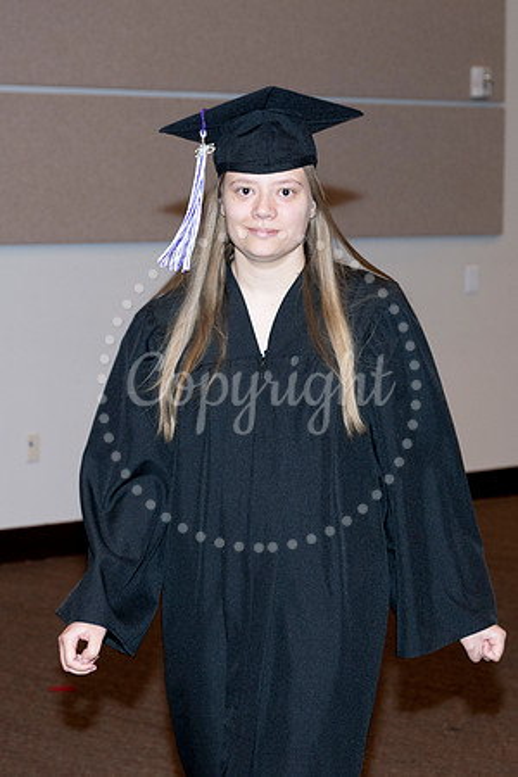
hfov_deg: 12.8
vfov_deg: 19.2
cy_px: 388
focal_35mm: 107
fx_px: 2298
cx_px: 143
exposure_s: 1/80
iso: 800
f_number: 5.6
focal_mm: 71
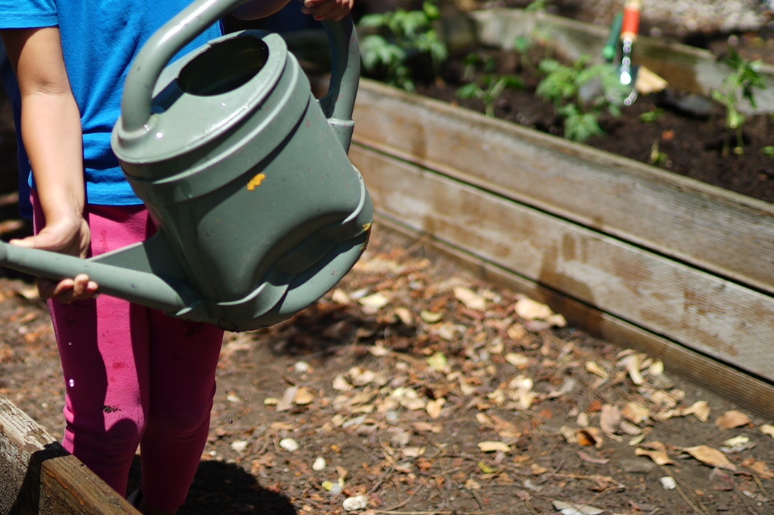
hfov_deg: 26.7
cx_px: 71
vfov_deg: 18.5
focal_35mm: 73
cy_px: 132
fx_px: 1569
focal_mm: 35
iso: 50
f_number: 1.4
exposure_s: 1/2500
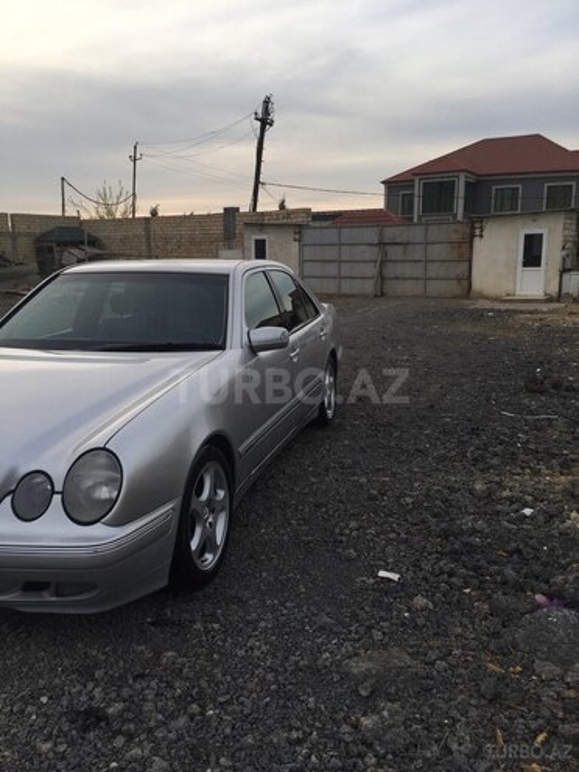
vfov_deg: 61.7
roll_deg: +1.4
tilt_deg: -11.7
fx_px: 647
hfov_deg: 48.2
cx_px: 290
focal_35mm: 29
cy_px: 386
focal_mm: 4.15
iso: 32
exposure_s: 1/449
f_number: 2.2
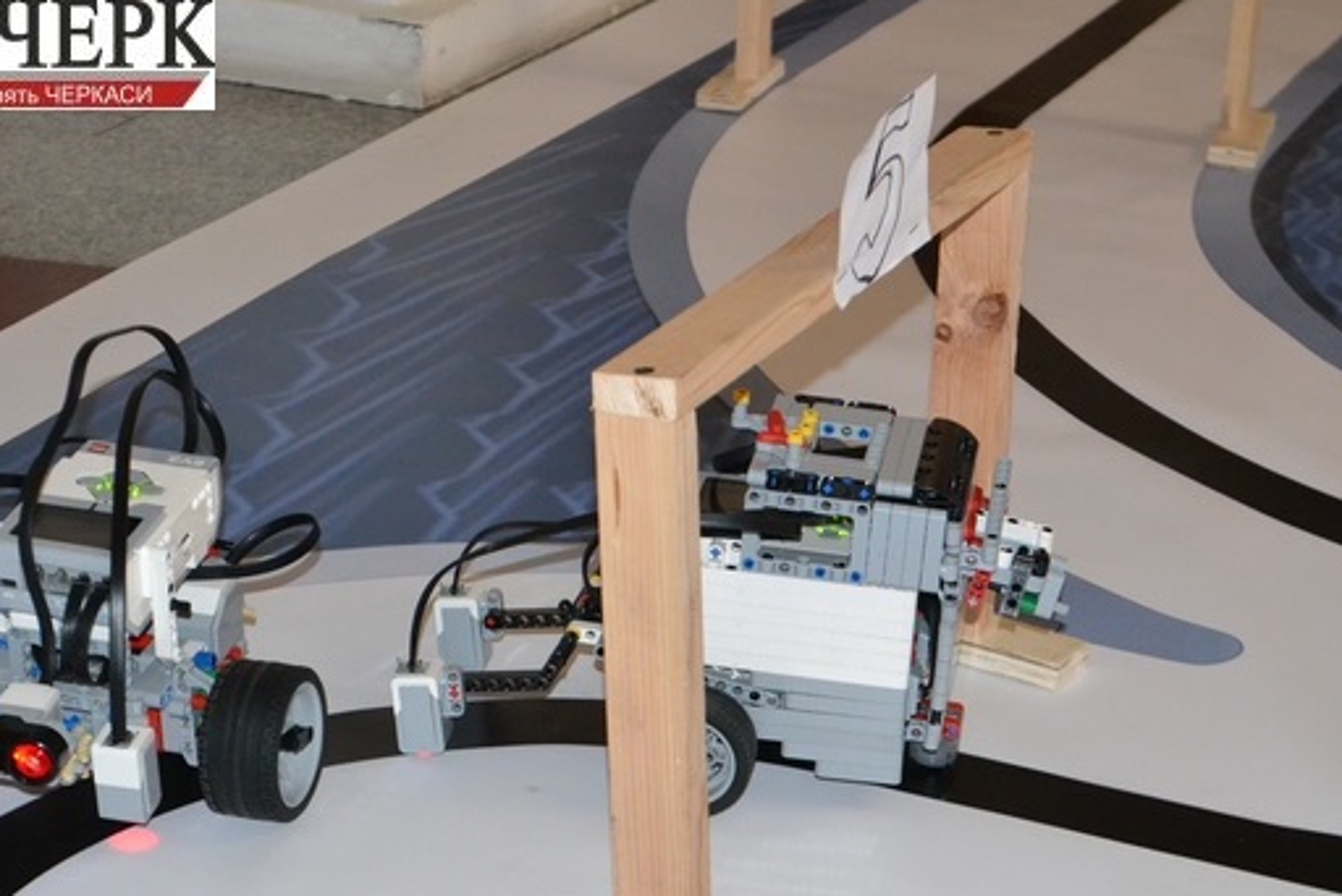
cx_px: 519
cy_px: 541
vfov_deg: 15.2
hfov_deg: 22.6
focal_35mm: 90
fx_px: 3357
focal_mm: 48
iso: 3200
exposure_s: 1/60
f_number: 5.6
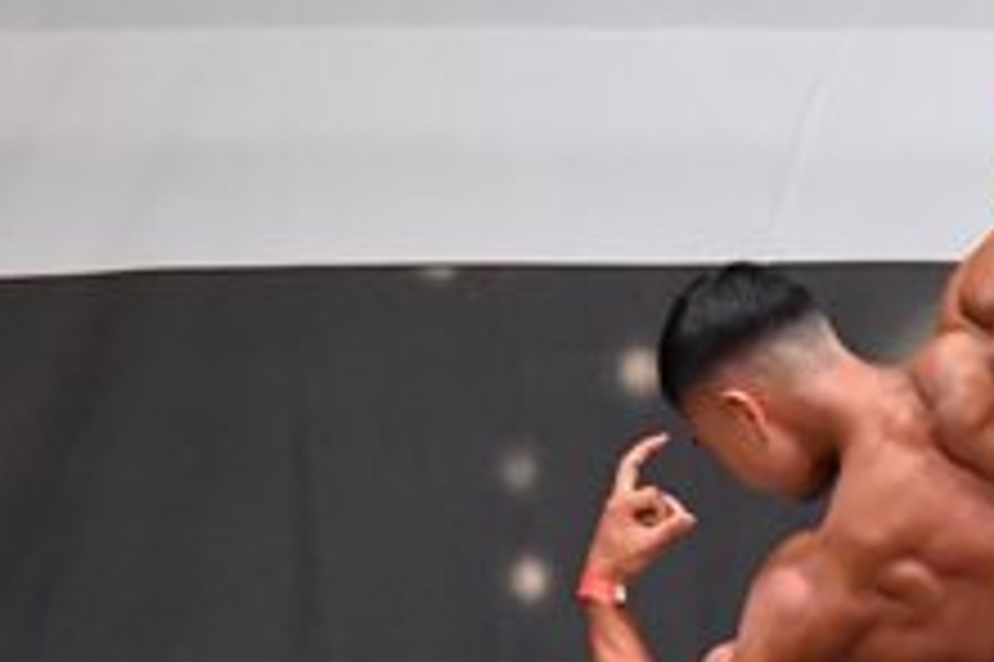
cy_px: 671
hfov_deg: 3.4
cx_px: 1073
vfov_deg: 2.2
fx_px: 16830
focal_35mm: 610
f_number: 5.6
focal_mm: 116
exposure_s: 1/400
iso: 6400
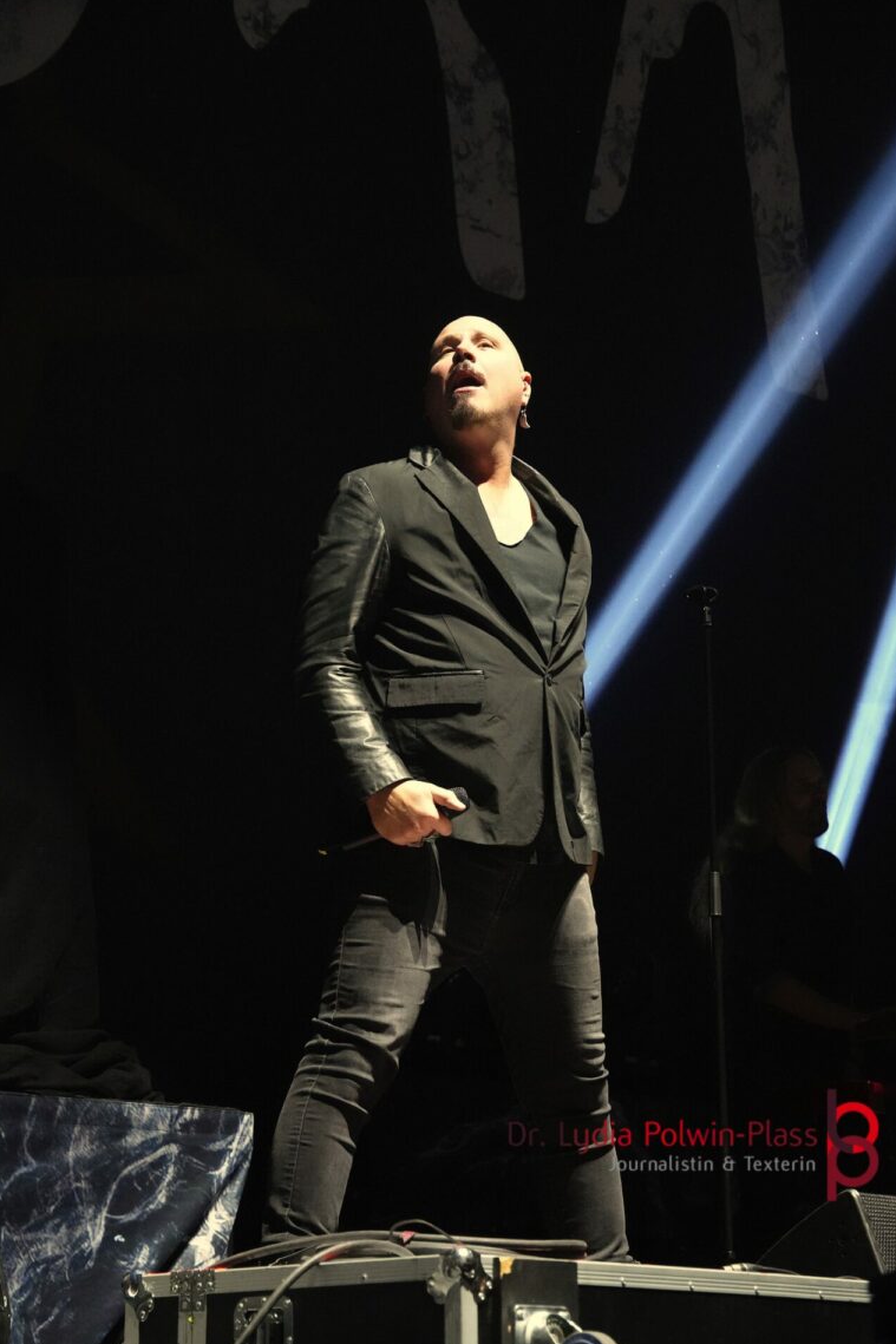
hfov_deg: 15.3
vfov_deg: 22.7
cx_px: 451
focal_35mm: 90
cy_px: 673
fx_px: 3342
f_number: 4.5
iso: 6400
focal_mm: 59
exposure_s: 1/125
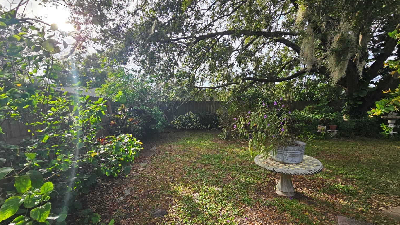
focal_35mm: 15
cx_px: 202
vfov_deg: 70.3
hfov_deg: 103.0
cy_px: 126
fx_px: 159
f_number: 2.2
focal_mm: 2.2
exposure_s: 1/303
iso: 50
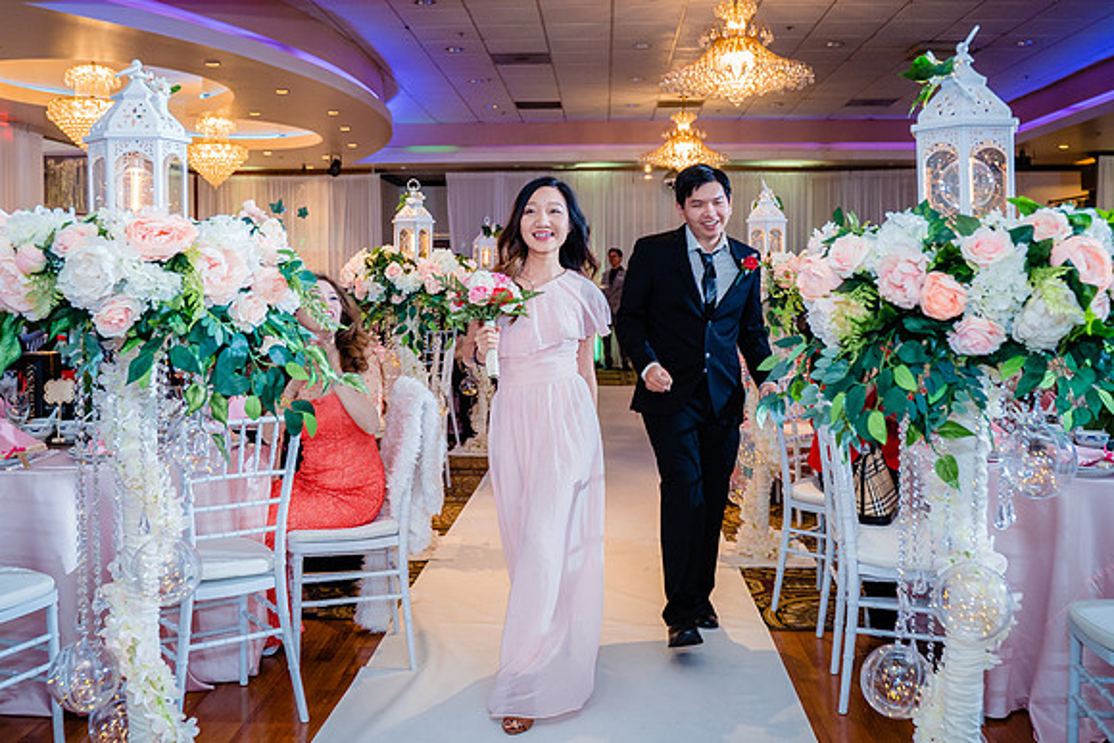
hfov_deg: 54.7
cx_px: 515
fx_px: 1076
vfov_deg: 38.0
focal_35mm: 35
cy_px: 299
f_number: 3.5
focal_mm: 28
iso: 1250
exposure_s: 1/160
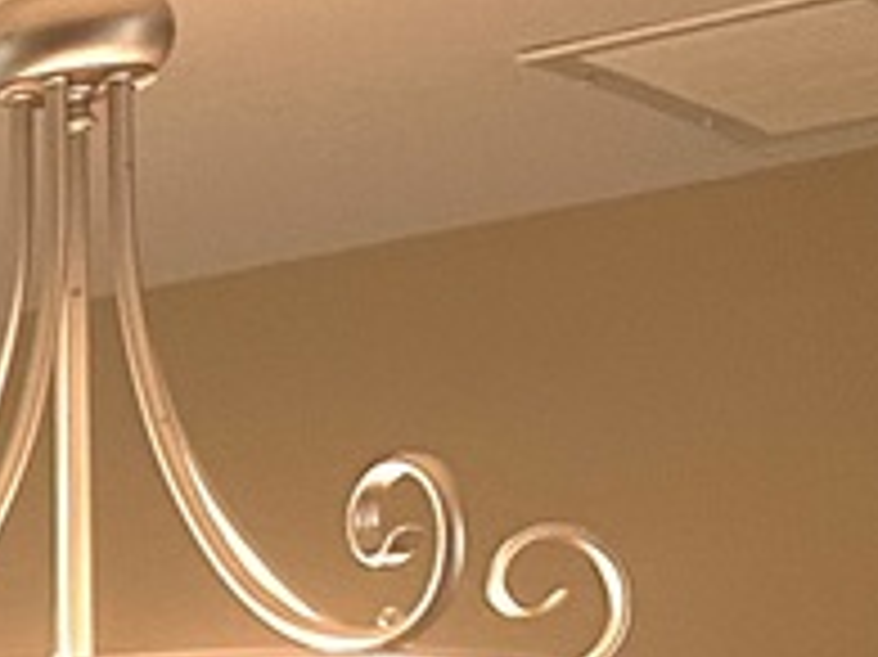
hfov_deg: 8.5
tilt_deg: -0.8
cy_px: 1580
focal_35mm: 177
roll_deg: +1.4
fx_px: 4487
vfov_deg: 7.8
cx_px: -2116
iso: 200
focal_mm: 6.86
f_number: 1.78
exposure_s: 1/120
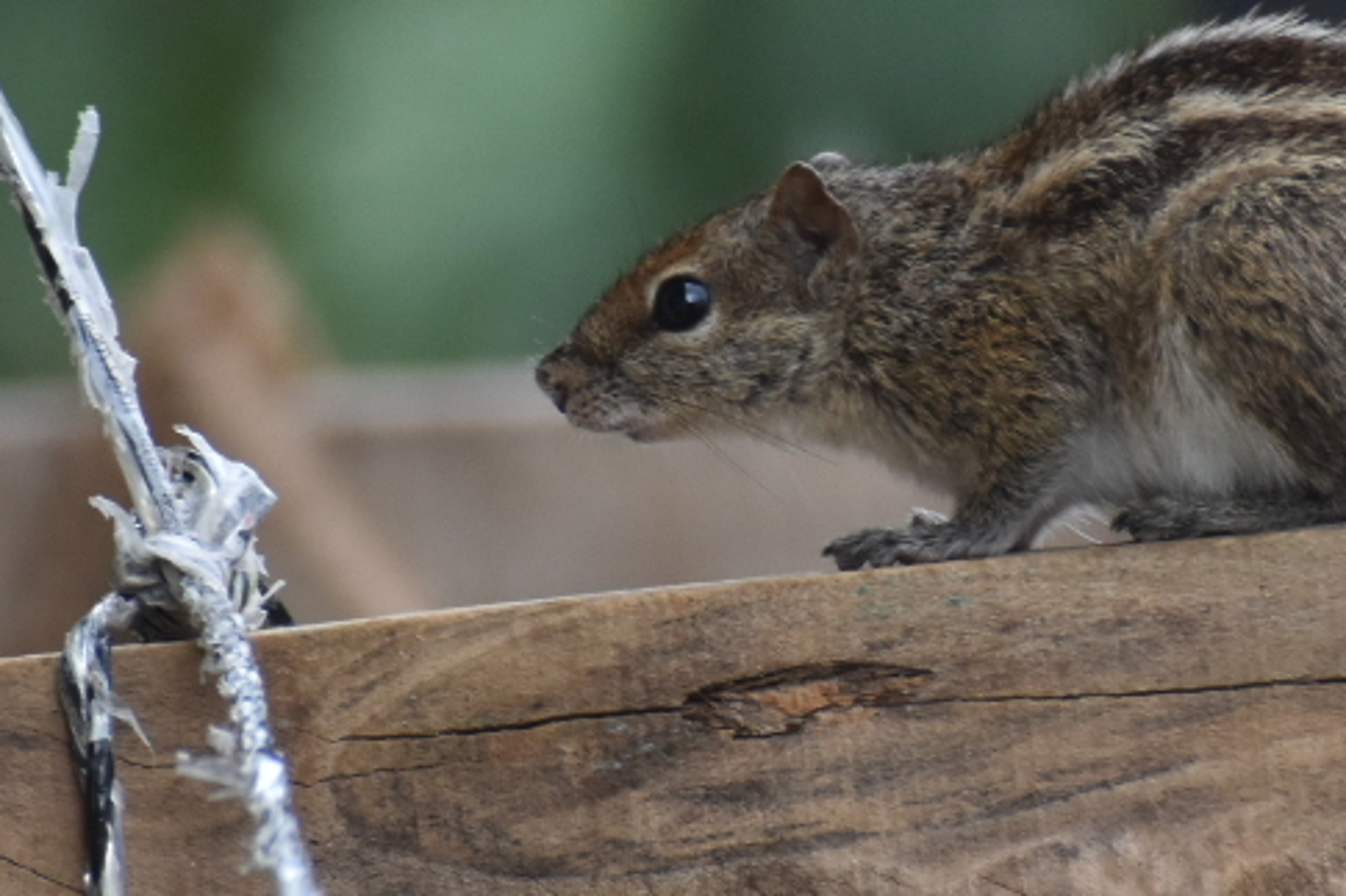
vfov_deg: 0.9
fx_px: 56173
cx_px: 813
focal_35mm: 1503
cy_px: 480
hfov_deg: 1.4
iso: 500
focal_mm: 300
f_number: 10
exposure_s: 1/160
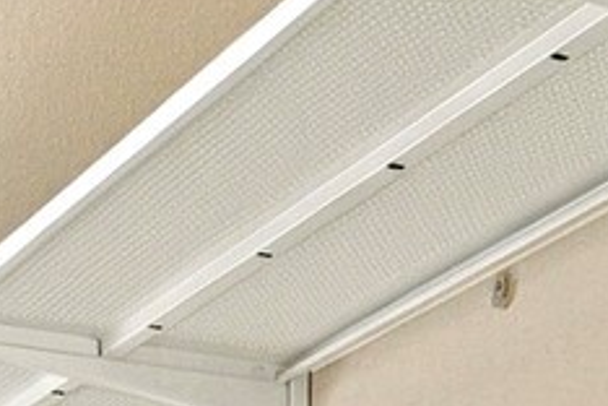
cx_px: -56
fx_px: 2330
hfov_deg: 14.5
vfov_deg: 8.7
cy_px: 1089
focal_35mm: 138
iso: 400
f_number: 9
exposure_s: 1/40
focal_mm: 19
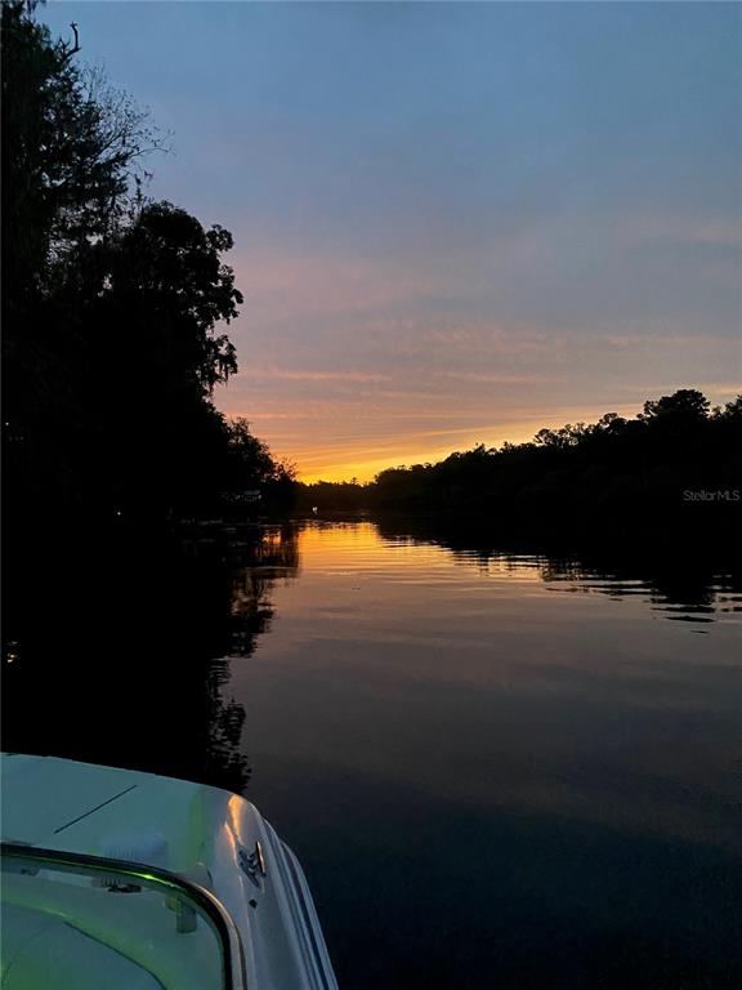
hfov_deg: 53.1
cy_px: 495
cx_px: 371
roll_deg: +1.0
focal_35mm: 26
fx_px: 743
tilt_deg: +2.1
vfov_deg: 67.3
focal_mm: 4.25
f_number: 1.8
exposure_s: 1/30
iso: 1000
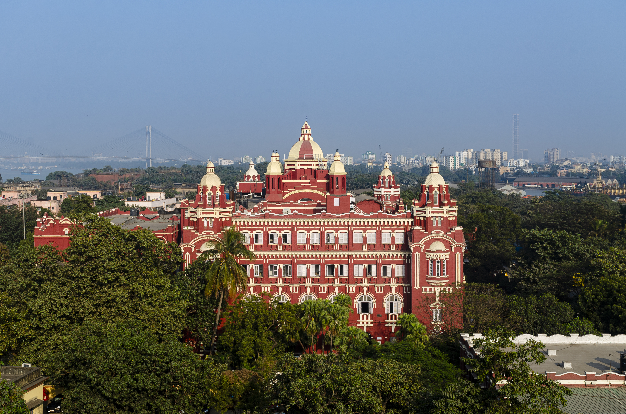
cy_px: 207
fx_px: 833
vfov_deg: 28.0
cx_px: 313
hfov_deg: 41.2
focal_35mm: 48
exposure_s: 1/100
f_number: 9
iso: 100
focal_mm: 32
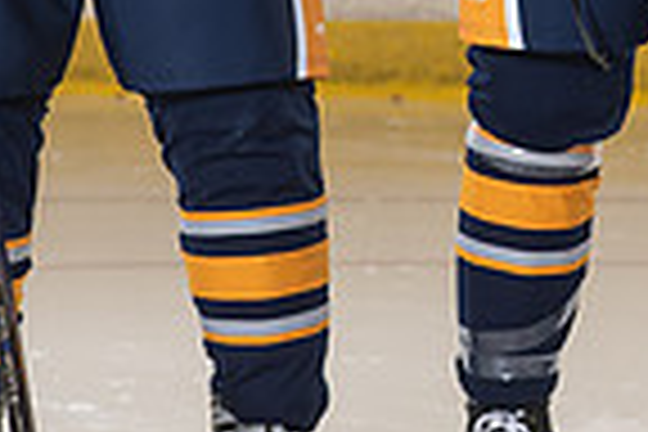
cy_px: -161
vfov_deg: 3.5
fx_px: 7127
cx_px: 581
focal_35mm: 396
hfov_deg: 5.2
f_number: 5.6
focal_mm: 85
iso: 640
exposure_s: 1/250
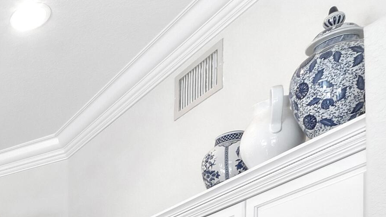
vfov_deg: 17.7
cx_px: -180
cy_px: 404
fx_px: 542
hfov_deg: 27.9
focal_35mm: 53
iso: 160
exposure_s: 1/1.67
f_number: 11
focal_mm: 10
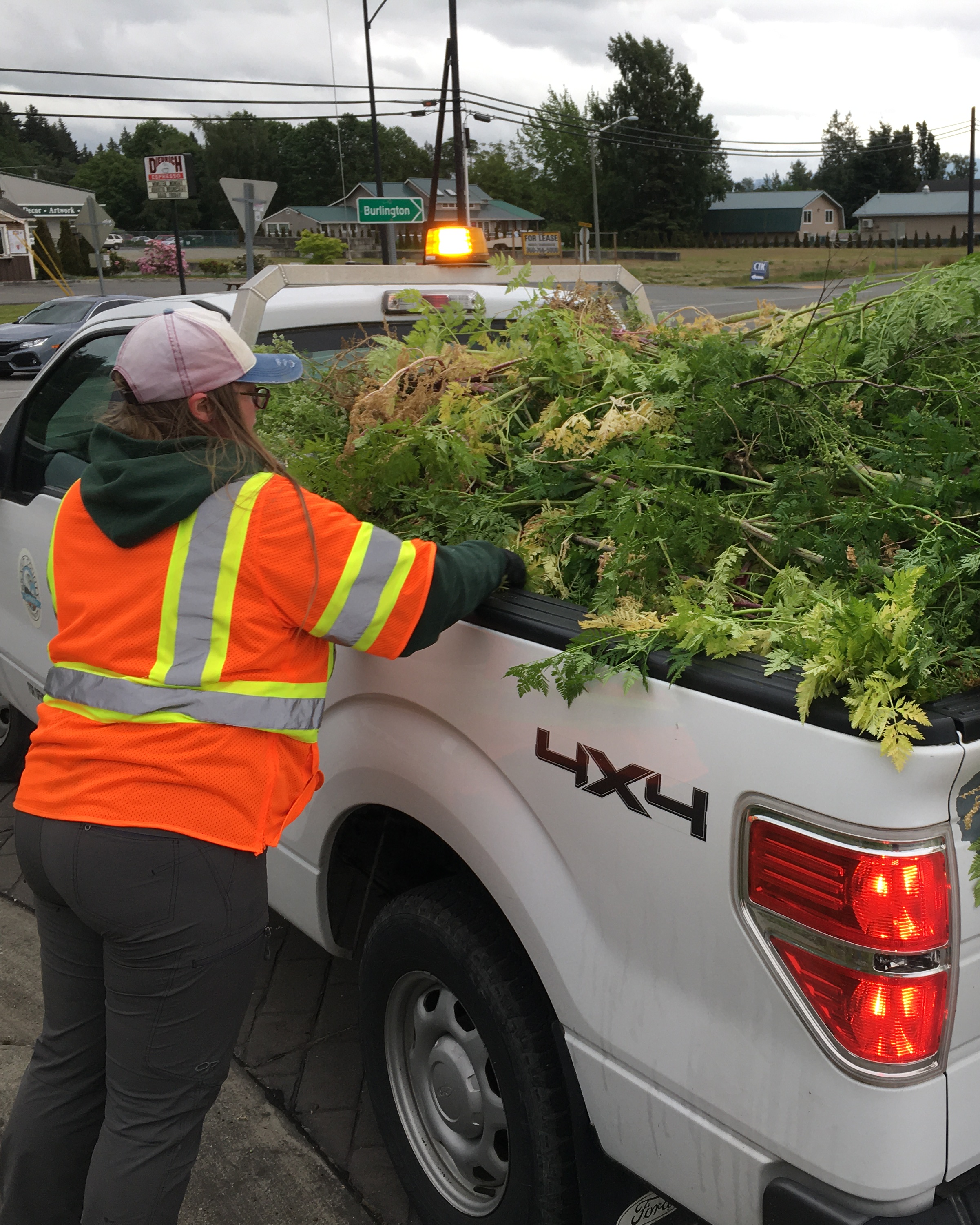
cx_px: 672
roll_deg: +1.1
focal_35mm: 38
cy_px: 616
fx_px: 1377
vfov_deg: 47.9
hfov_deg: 38.6
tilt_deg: -15.7
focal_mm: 4.15
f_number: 2.2
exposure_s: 1/311
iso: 25
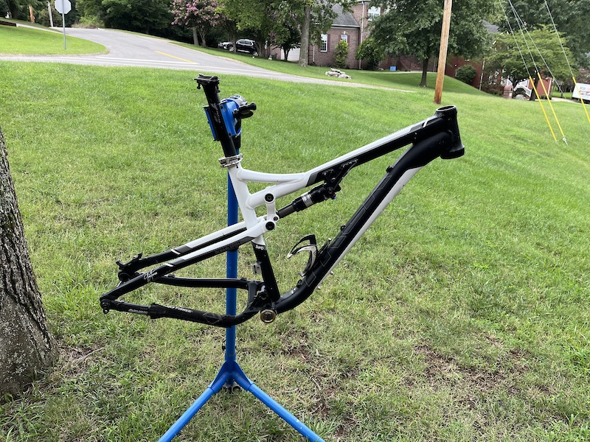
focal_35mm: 26
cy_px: 221
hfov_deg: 67.3
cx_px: 295
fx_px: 443
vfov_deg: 53.1
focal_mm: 5.1
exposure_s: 1/463
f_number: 1.6
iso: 50
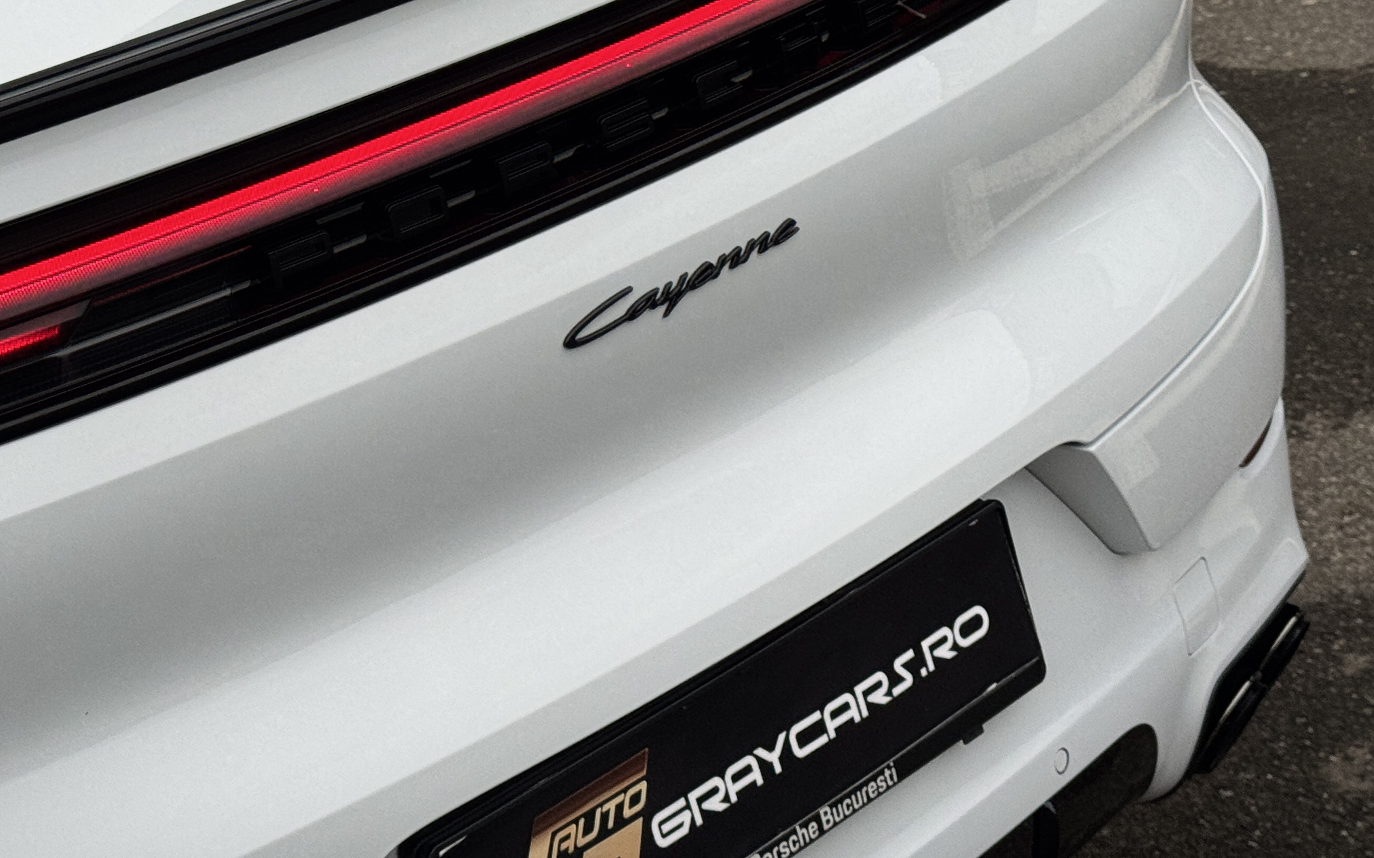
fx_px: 2958
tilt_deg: -17.8
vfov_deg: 16.3
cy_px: 110
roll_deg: +8.3
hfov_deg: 26.0
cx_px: 478
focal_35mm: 79
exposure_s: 1/995
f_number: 1.78
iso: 64
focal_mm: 6.76
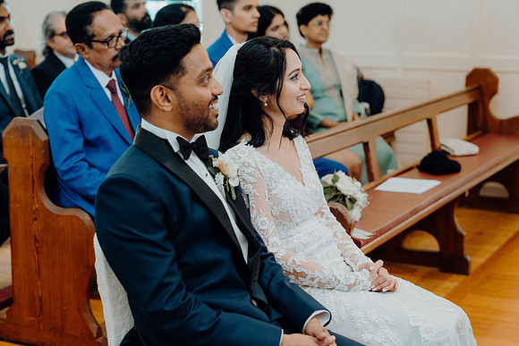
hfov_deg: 28.8
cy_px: 173
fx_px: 1009
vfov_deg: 19.5
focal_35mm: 70
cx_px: 260
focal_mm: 70
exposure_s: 1/250
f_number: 3.5
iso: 2500
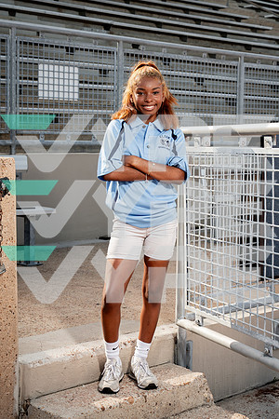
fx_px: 814
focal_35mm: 70
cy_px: 210
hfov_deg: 19.5
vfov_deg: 28.8
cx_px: 140
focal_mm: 70
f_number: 8
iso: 250
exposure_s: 1/250
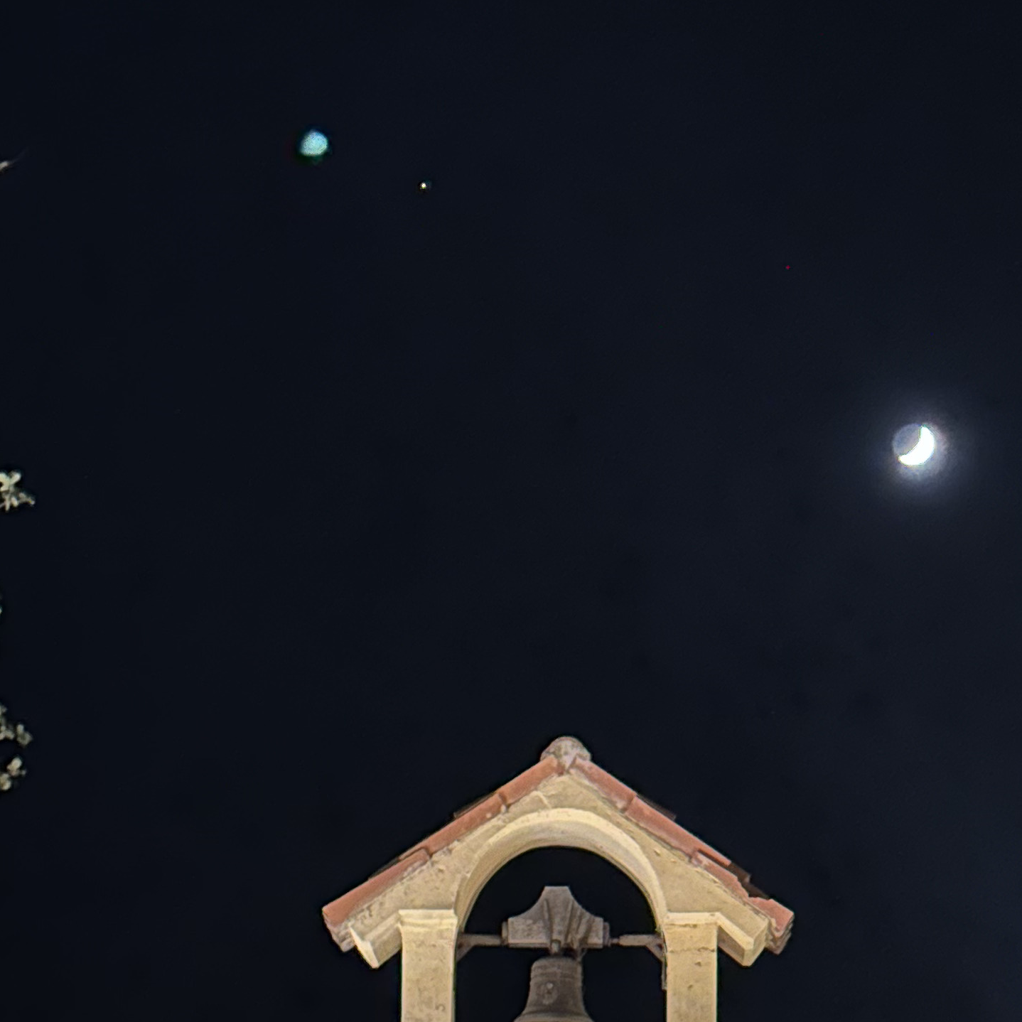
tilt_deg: +11.4
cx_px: 941
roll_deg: +0.1
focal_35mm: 119
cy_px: 896
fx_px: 3975
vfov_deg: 14.5
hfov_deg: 14.5
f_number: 1.78
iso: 640
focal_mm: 6.86
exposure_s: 1/9
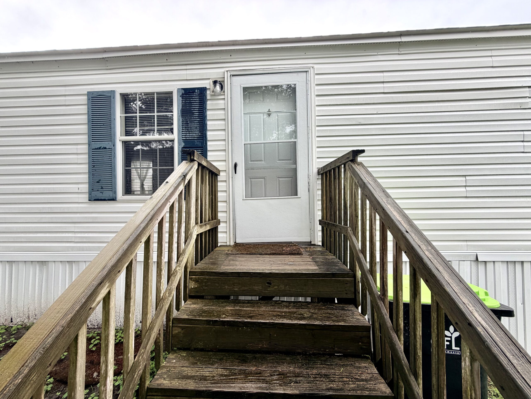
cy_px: 200
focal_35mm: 14
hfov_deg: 102.1
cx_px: 266
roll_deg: +0.7
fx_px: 215
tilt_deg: -0.5
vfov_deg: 85.7
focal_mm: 2.22
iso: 40
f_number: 2.2
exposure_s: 1/242
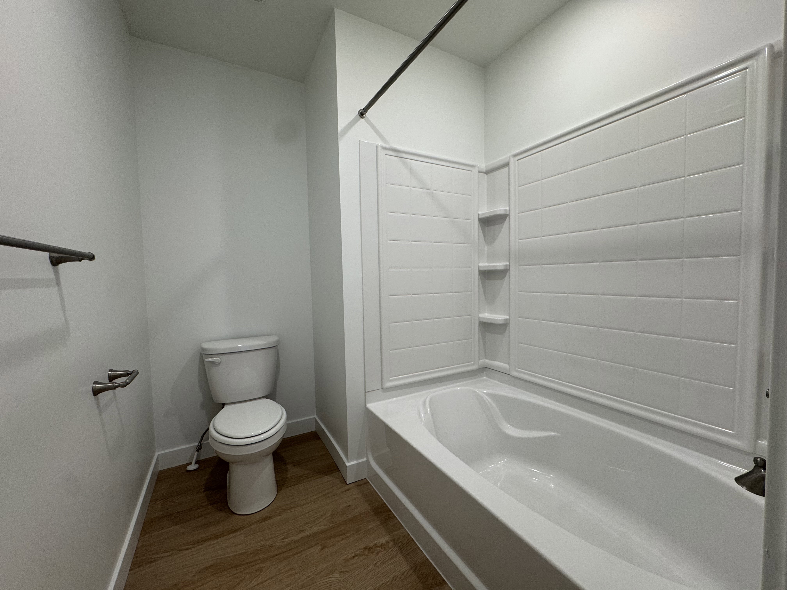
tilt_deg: -2.7
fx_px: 318
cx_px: 394
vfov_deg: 85.7
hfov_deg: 102.1
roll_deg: +1.0
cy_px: 295
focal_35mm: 14
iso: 80
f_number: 2.2
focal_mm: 2.22
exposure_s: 1/120
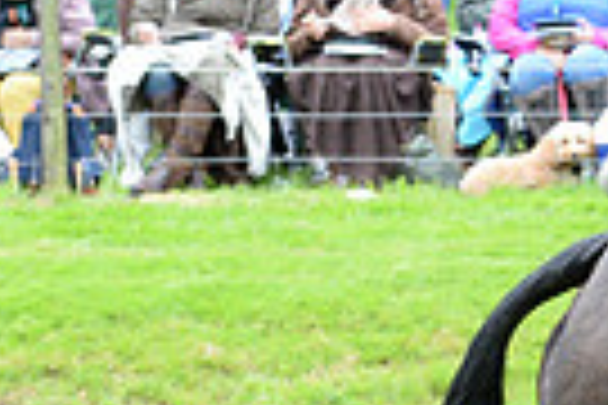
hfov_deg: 5.0
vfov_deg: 3.4
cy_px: 153
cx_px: 1234
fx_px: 6907
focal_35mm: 409
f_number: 4.5
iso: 2000
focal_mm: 95
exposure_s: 1/1000
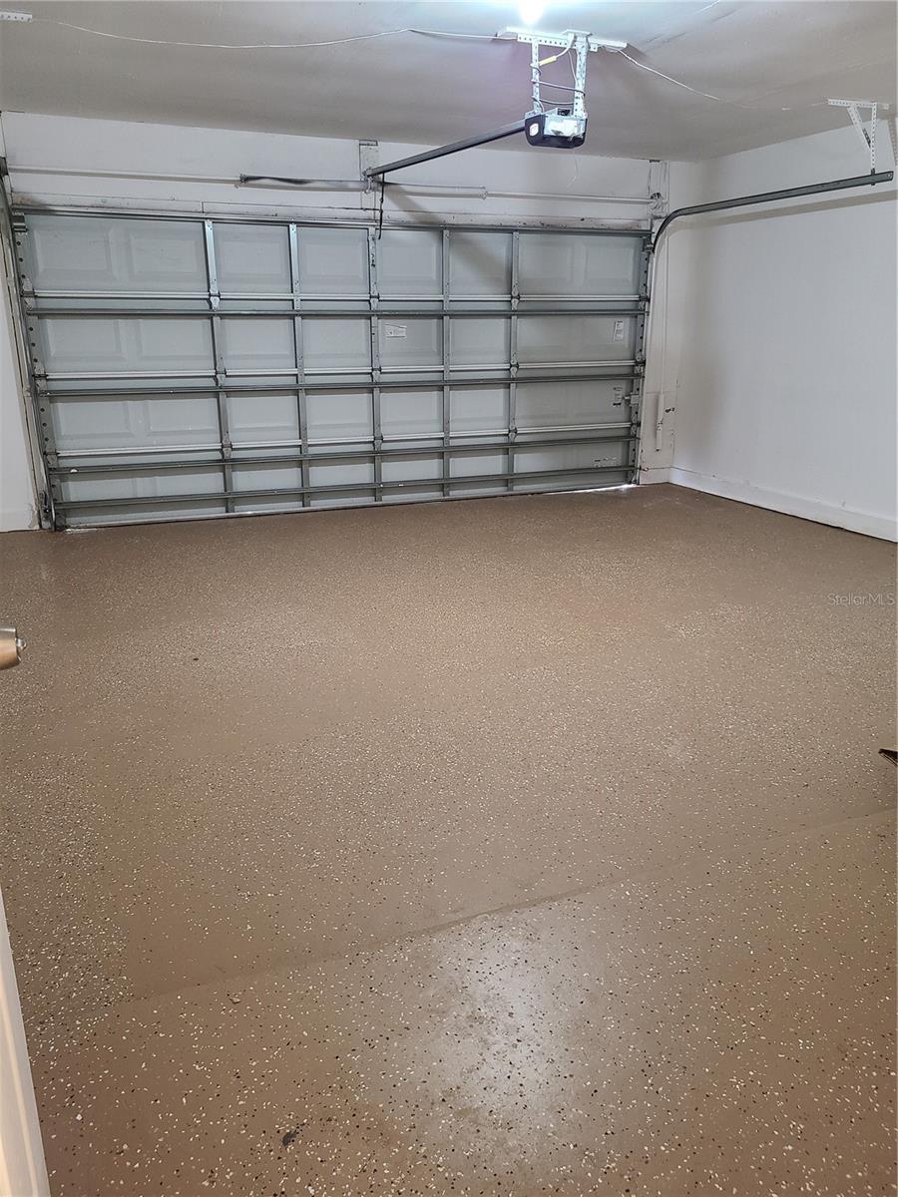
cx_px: 449
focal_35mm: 26
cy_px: 598
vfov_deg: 67.3
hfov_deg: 53.1
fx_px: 899
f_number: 1.8
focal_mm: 5.4
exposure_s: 1/30
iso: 640
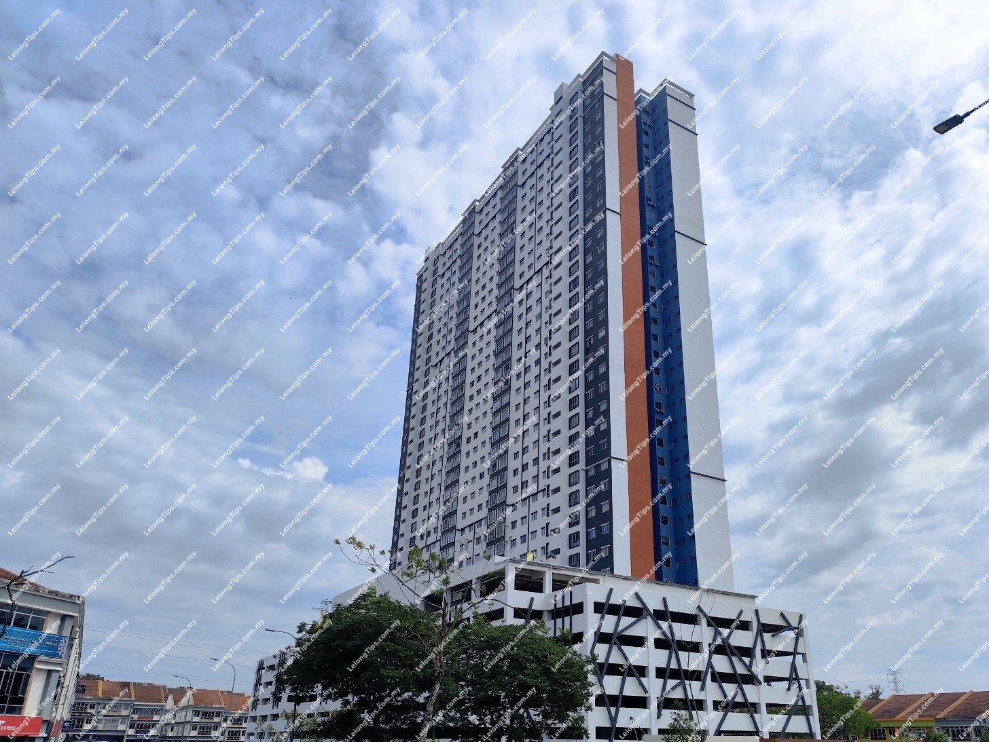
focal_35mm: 23
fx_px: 657
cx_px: 494
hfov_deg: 73.9
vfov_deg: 58.9
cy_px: 371
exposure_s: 1/1997
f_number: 1.65
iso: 50
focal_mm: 6.14
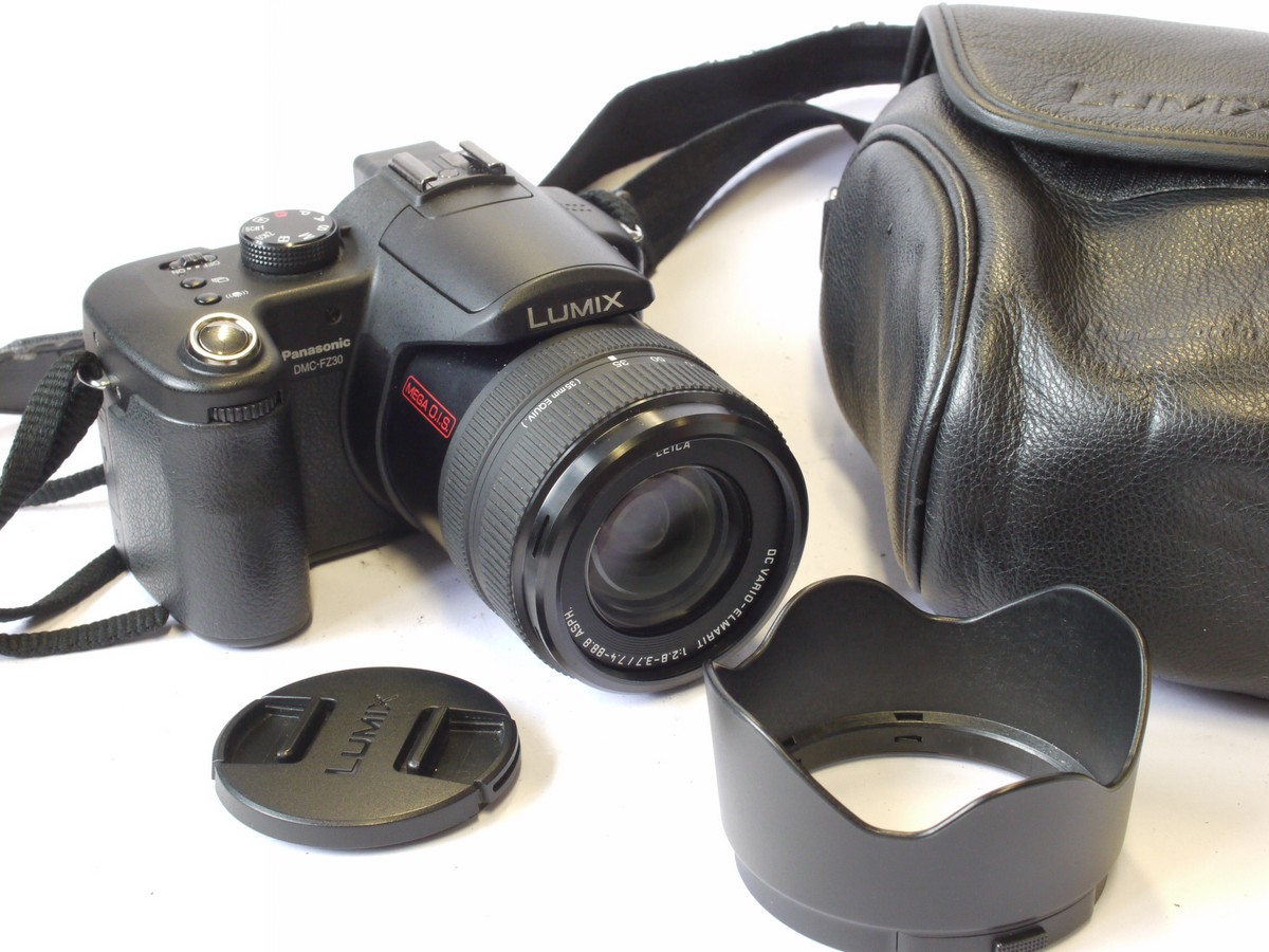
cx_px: 634
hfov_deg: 32.2
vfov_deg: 24.4
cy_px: 476
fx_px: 2200
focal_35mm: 60
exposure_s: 1/20
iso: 800
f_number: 10
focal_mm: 30
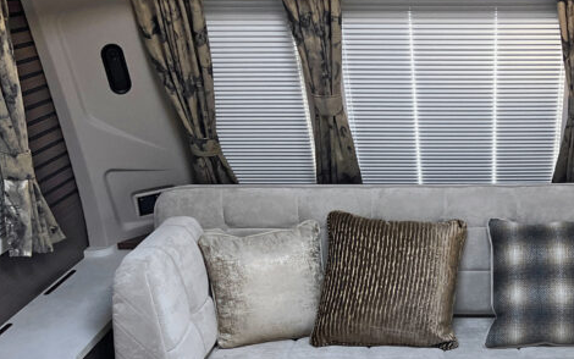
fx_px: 939
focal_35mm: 60
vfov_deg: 21.2
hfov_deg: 32.7
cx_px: 487
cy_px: 324
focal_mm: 5.7
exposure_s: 1/112
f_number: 1.5
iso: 125
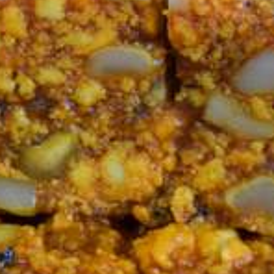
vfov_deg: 3.3
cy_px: -37
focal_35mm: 538
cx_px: 52
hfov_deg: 3.3
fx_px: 4817
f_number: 5.3
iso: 640
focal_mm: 95
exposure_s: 1/60
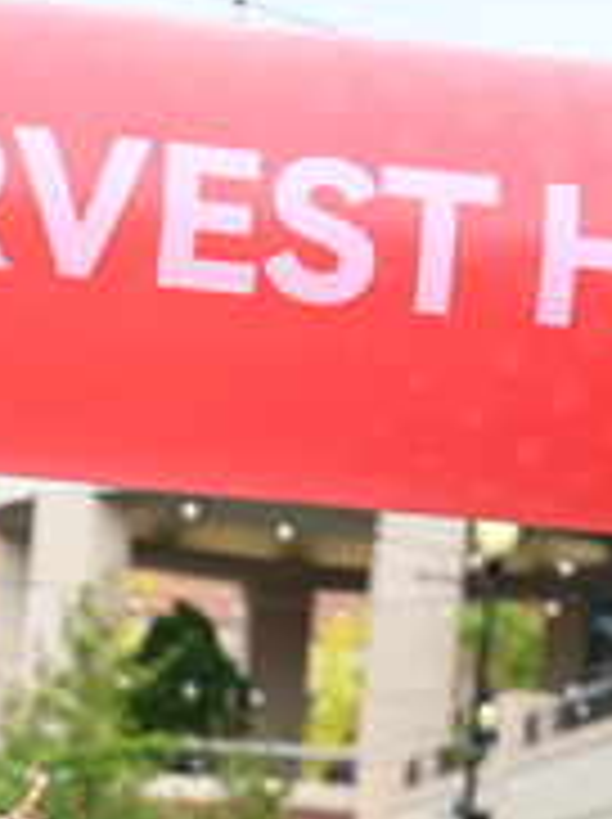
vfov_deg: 8.4
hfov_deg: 6.3
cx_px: -25
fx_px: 5505
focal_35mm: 233
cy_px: 1098
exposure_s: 1/2000
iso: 640
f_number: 2.8
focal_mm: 80
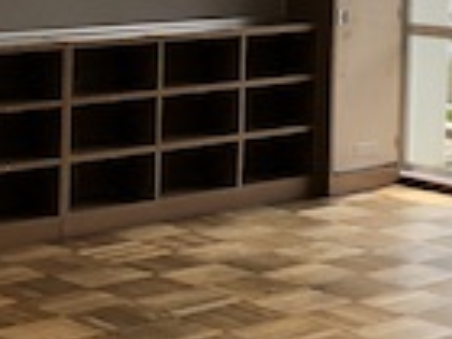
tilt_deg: +1.1
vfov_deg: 11.9
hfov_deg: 15.7
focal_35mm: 120
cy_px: -126
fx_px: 1567
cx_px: 571
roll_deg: -0.2
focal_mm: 4
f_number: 1.8
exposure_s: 1/287
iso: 20
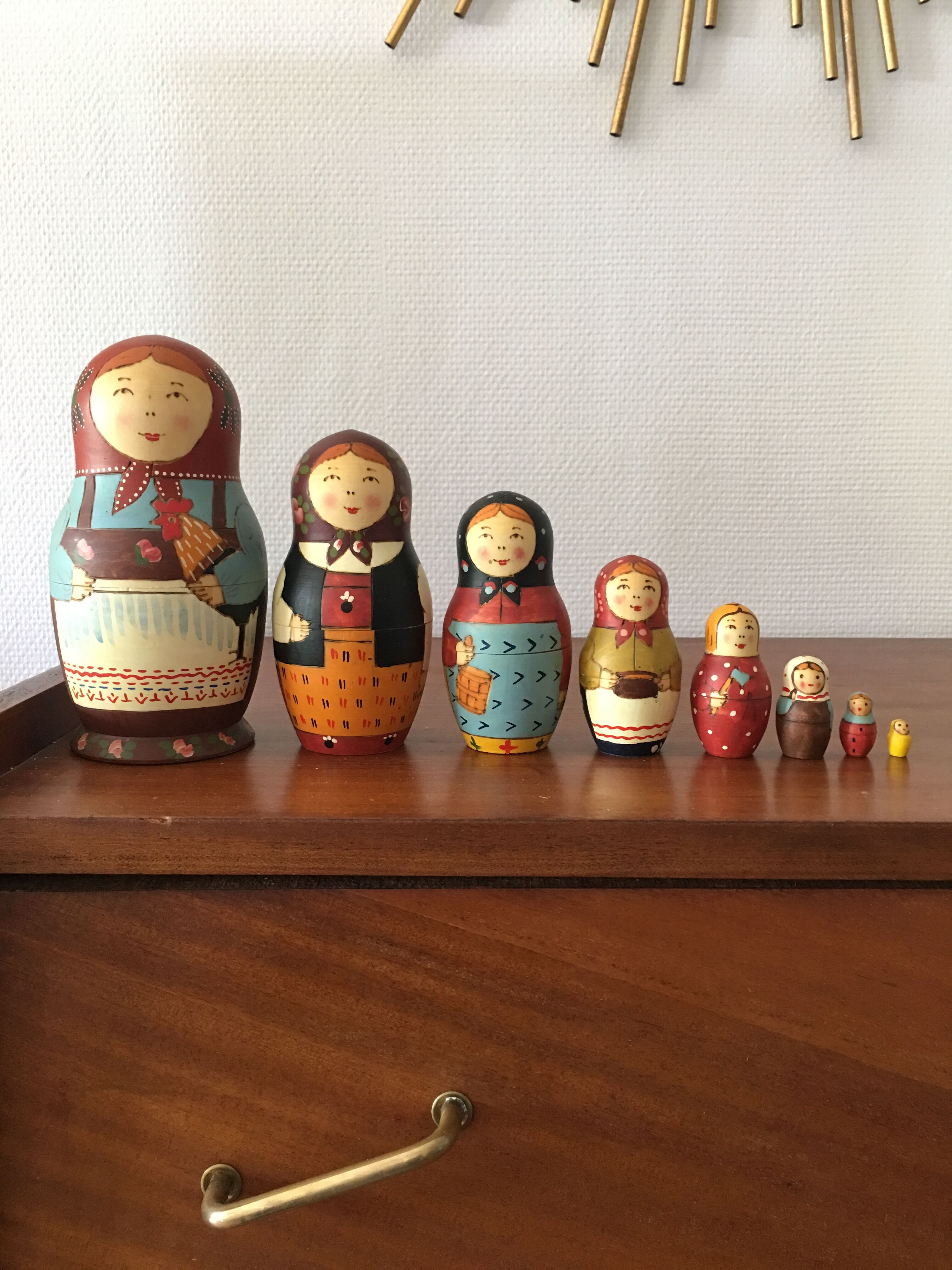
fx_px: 1063
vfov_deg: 61.7
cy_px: 635
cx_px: 476
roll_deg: +0.4
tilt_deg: -7.6
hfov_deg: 48.2
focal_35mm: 29
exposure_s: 1/17
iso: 100
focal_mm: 4.15
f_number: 2.2
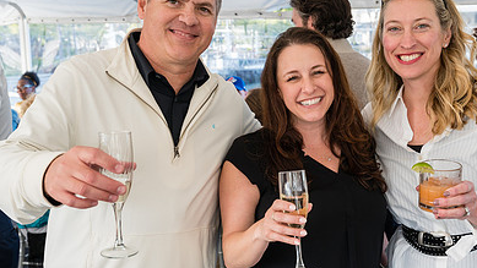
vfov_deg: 24.9
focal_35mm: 48
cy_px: 145
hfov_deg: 42.8
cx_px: 276
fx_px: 607
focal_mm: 30.7
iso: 400
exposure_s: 1/160
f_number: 5
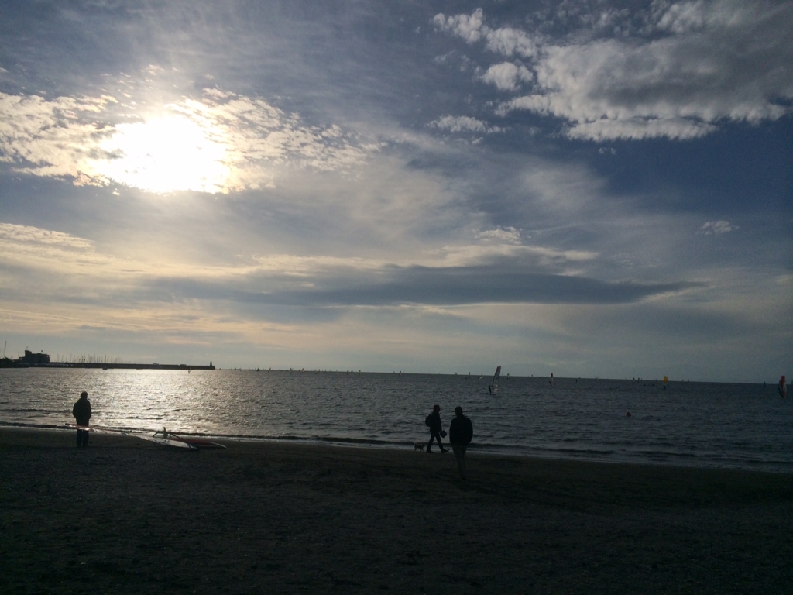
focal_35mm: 30
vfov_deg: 46.8
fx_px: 687
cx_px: 396
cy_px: 298
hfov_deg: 60.0
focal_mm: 4.12
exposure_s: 1/20833
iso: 50
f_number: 2.2
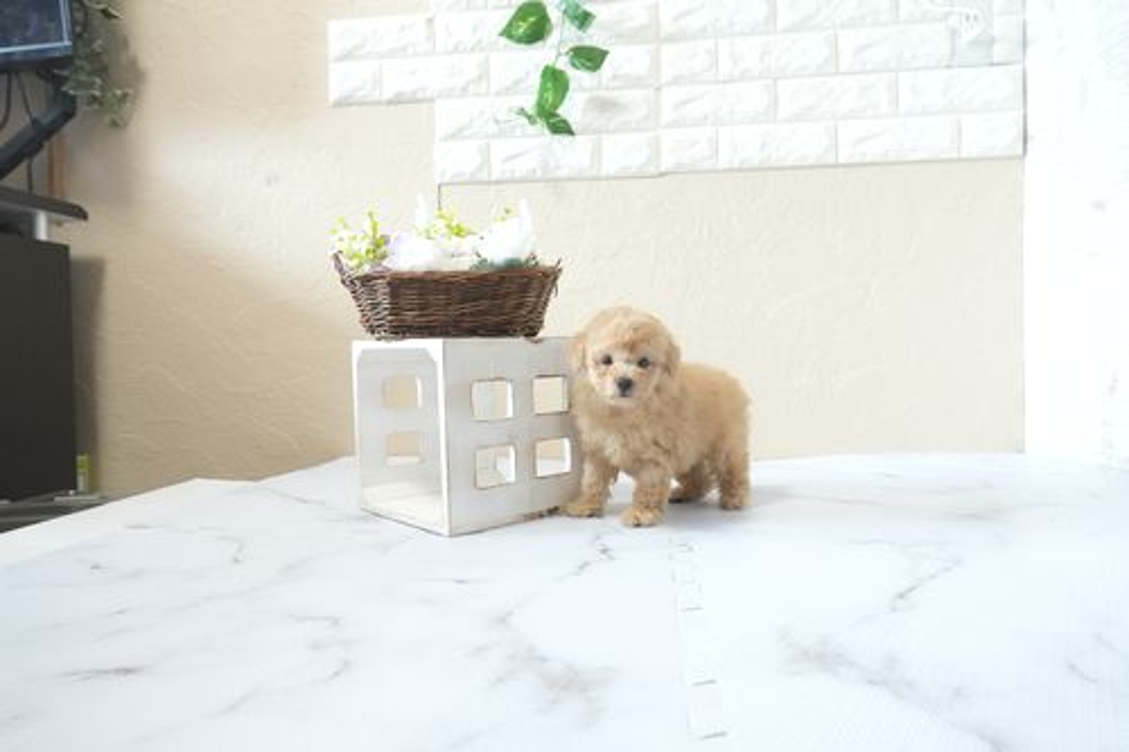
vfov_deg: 50.4
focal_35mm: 26
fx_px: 799
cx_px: 564
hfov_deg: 70.5
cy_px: 376
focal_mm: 17
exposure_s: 1/100
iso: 3200
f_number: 6.3
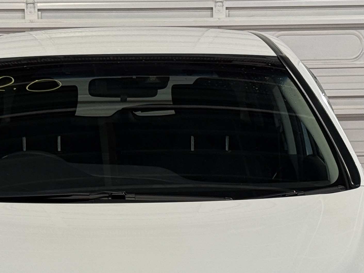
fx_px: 1441
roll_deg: +0.2
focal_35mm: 137
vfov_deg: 10.7
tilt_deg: -9.5
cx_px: 132
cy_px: 301
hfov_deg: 14.4
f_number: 1.78
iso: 64
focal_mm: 6.76
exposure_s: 1/60
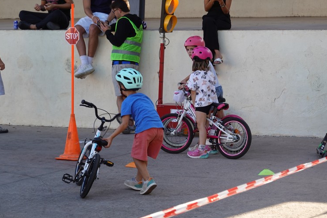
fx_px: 1190
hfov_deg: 15.6
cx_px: 152
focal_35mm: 131
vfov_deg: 10.5
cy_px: 114
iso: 100
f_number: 5
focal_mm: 44.38
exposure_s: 1/100
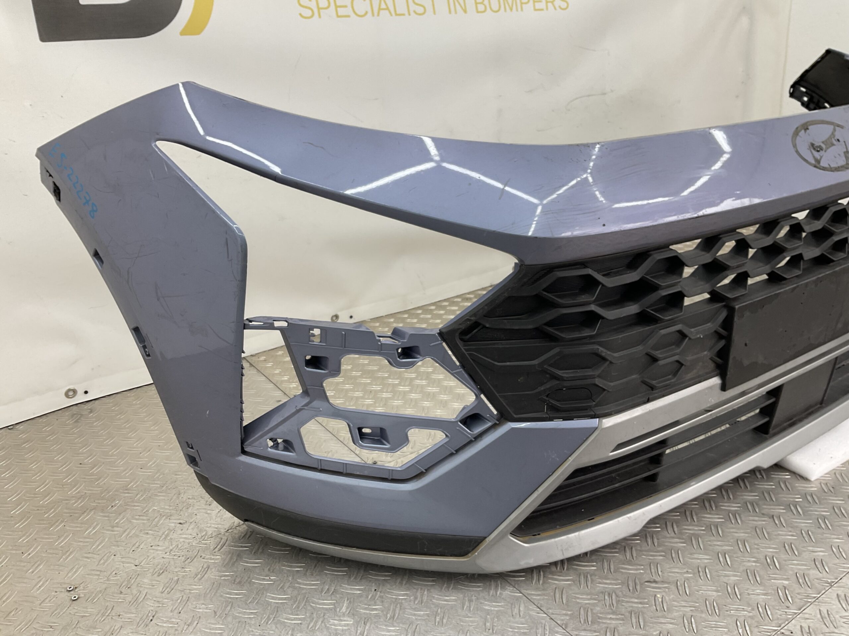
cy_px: 318
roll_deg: +0.8
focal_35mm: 29
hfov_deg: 61.7
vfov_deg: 48.2
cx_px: 424
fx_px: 711
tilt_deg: -22.5
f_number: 1.8
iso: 32
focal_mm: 3
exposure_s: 1/100
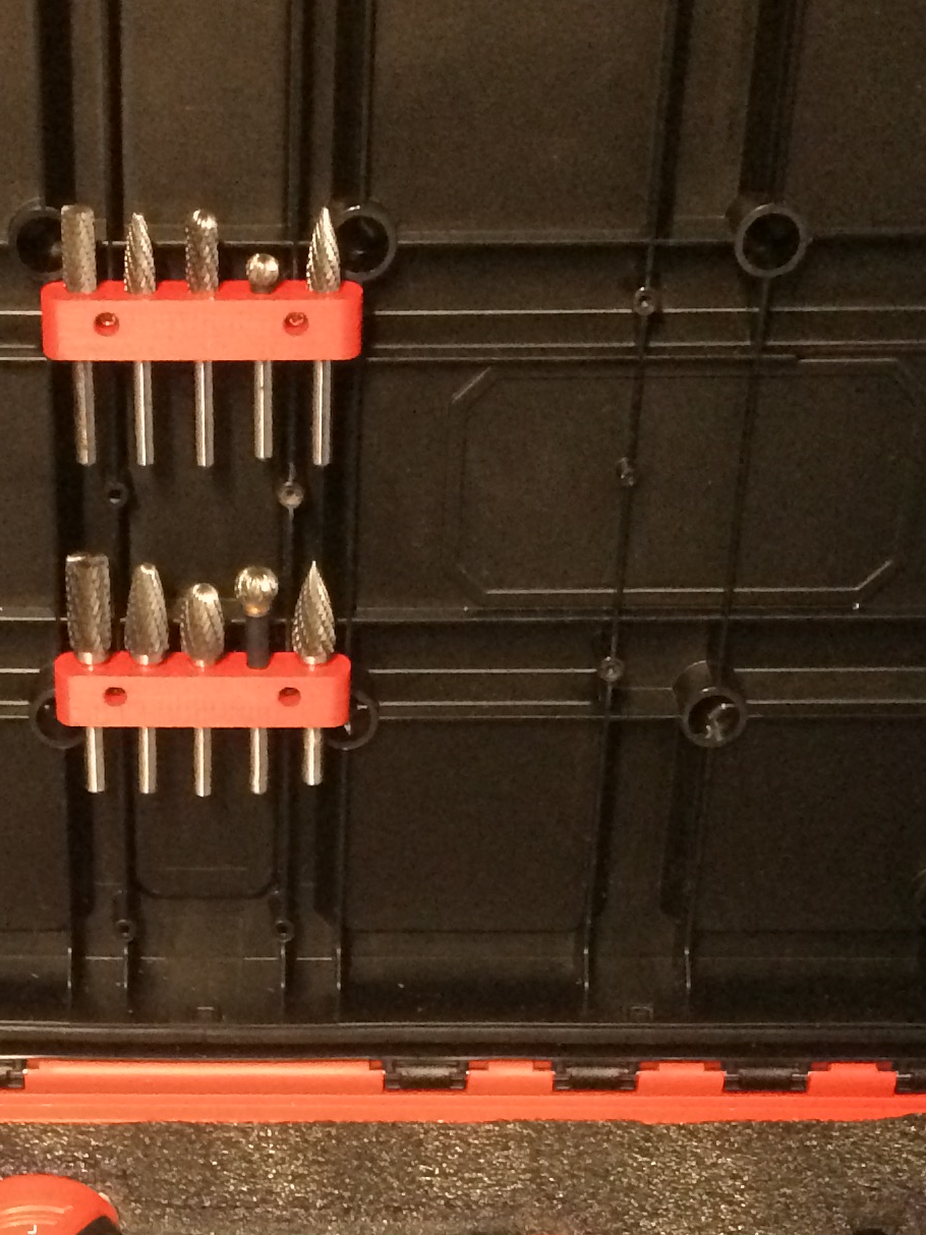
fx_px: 2783
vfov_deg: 24.2
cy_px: 1156
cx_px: 175
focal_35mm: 78
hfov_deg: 18.7
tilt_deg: -56.1
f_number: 2.2
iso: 320
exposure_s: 1/17
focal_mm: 4.15
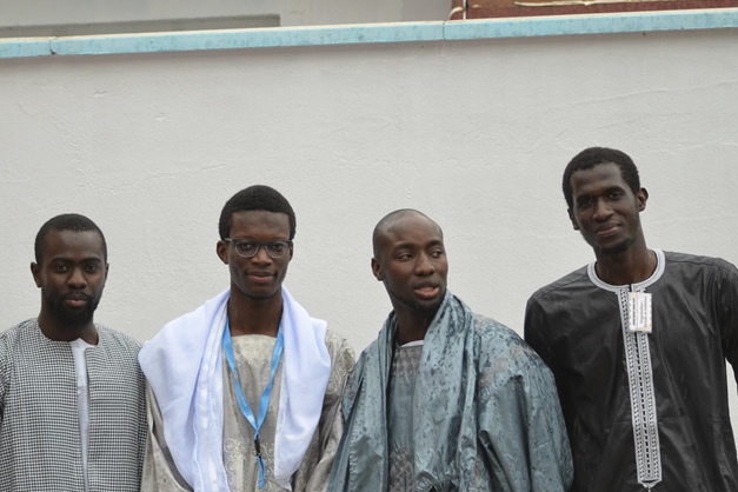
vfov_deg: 8.0
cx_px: 301
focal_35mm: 171
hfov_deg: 12.0
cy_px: 380
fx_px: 3505
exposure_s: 1/250
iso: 400
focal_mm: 70
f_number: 4
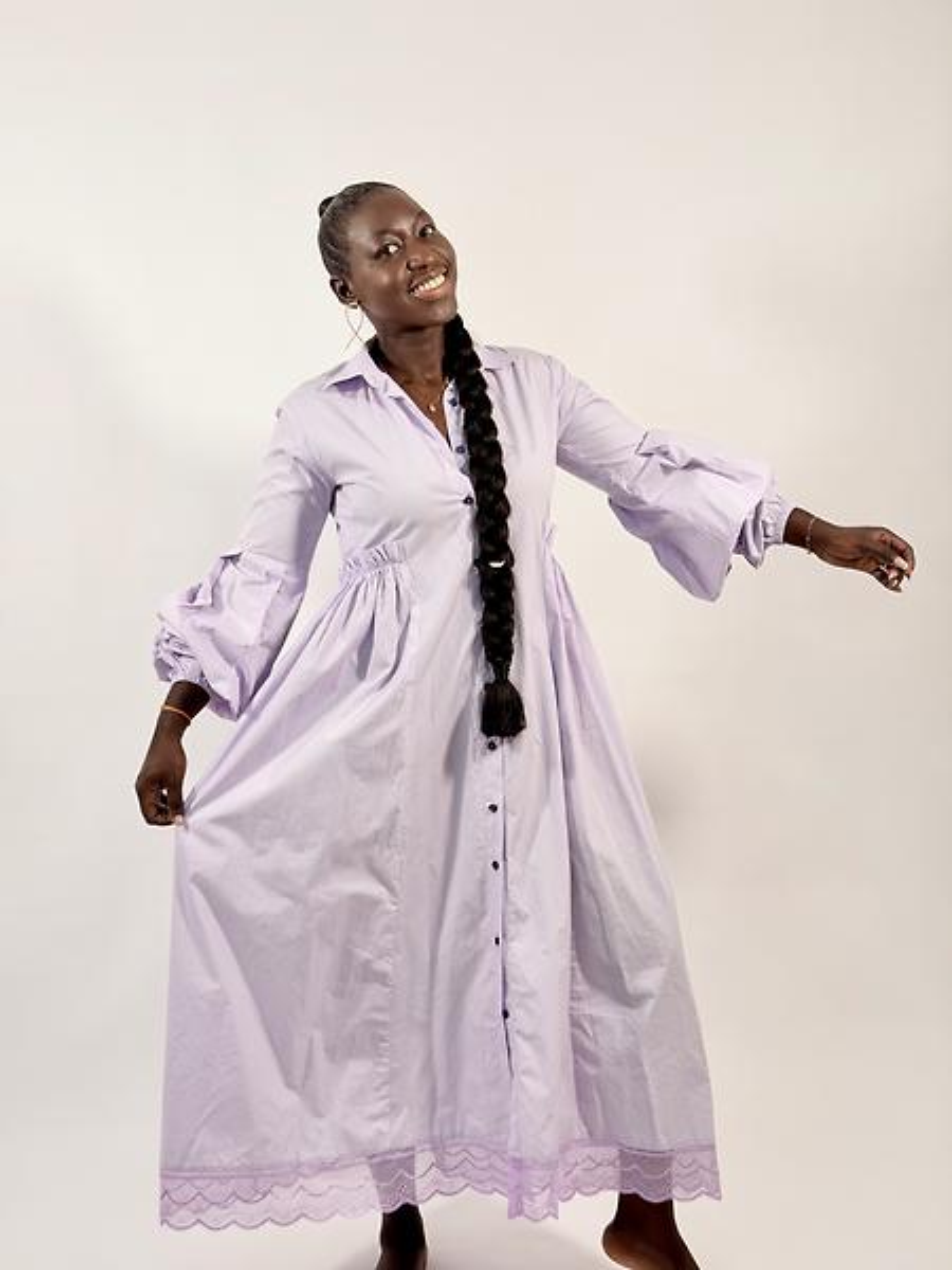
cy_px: 635
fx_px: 1760
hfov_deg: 30.3
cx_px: 476
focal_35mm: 48
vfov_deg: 39.7
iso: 80
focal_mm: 6.76
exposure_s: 1/100
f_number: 1.78
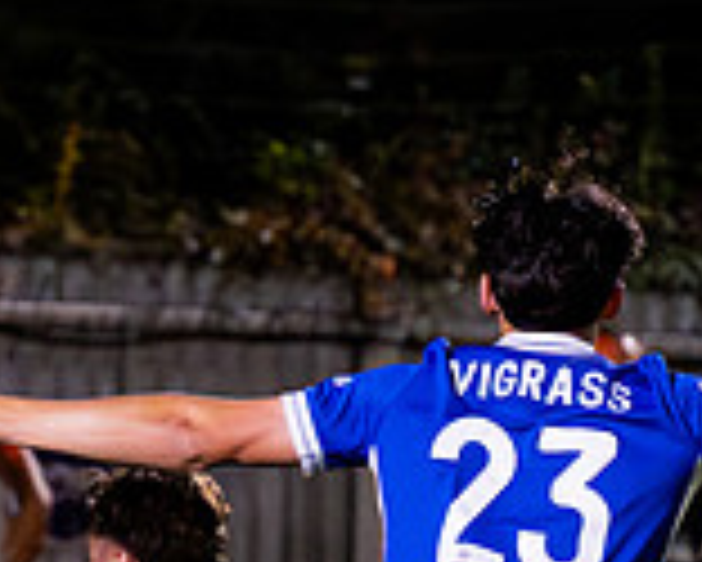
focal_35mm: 1185
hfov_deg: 1.6
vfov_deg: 1.3
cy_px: 1313
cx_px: -681
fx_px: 24636
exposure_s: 1/1250
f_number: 2.8
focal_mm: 140
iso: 6400
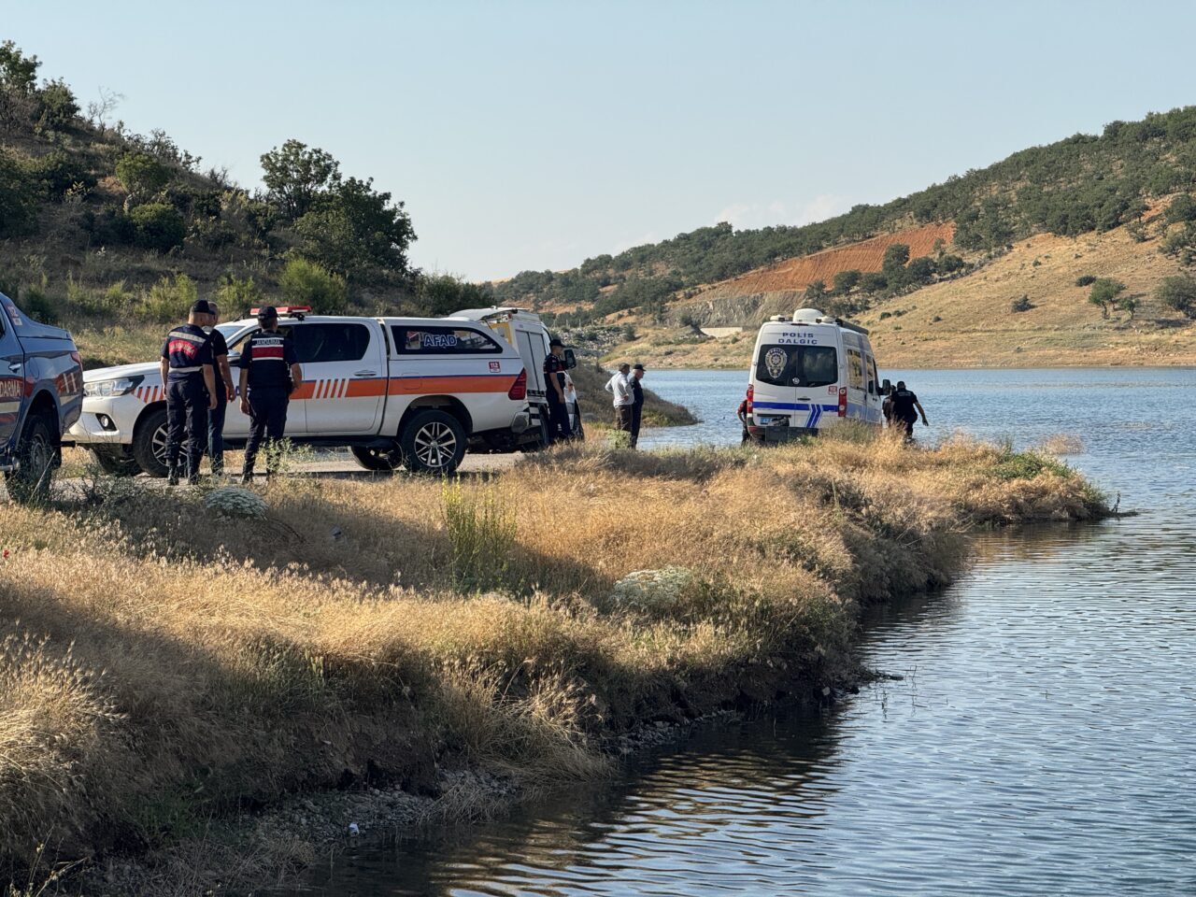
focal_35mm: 120
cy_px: 448
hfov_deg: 16.4
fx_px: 4146
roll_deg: +1.1
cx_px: 598
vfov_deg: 12.3
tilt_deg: -1.3
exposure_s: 1/1451
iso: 50
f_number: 2.8
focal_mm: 15.66
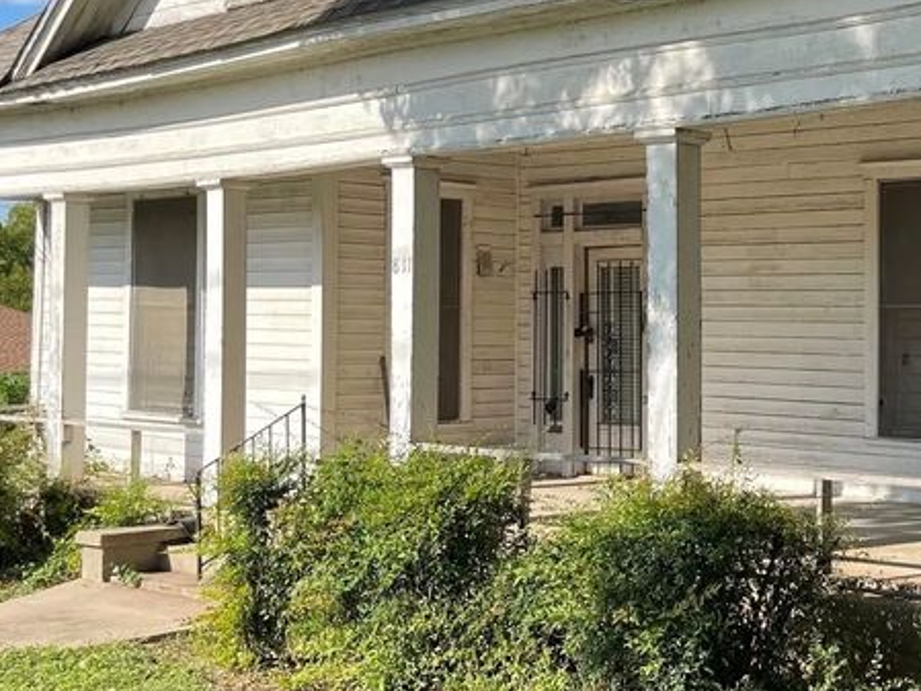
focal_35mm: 57
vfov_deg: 25.7
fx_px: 1517
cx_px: 771
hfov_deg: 32.6
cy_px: 310
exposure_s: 1/1883
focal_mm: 5.1
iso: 32
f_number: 1.6
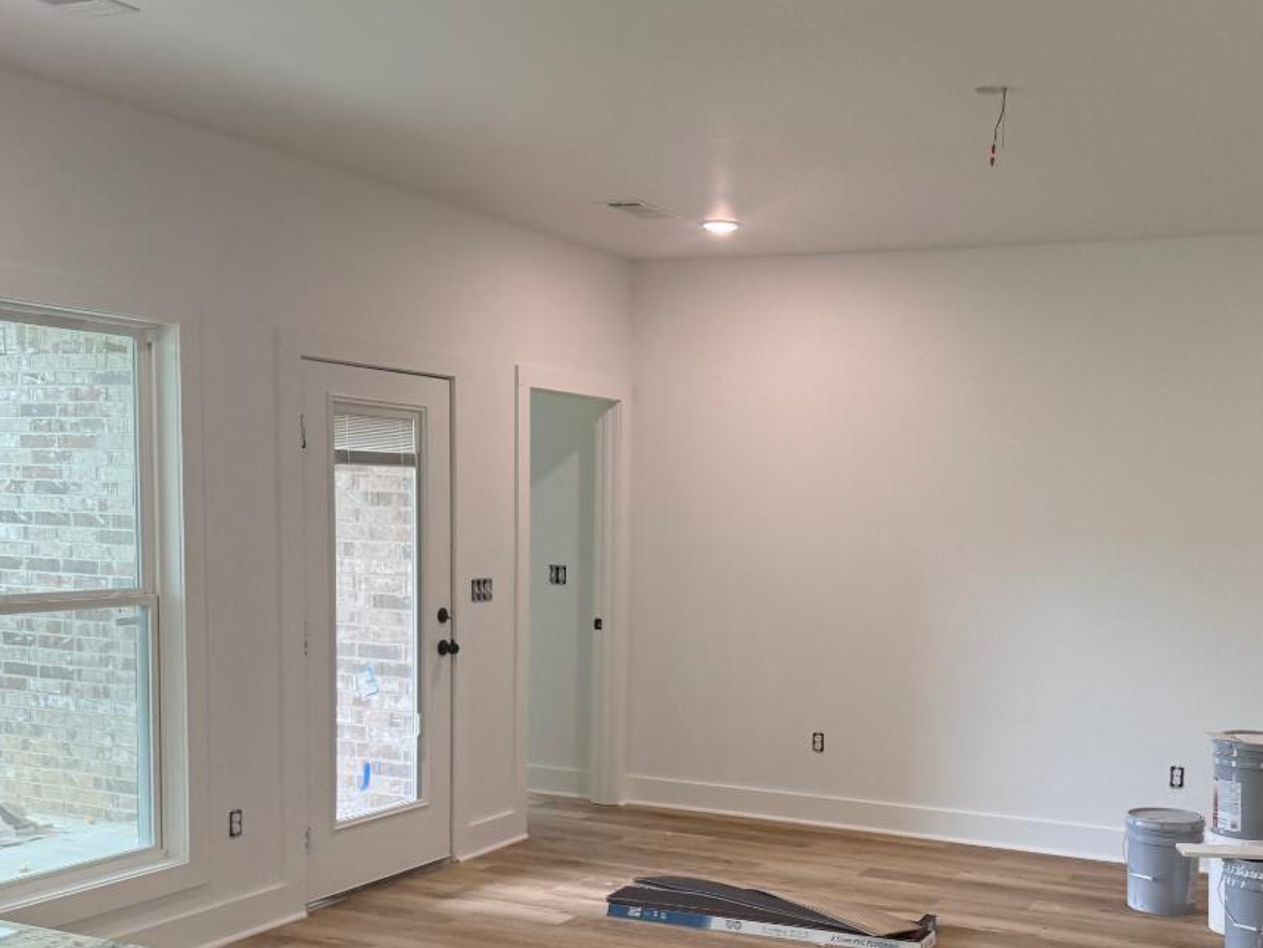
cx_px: 788
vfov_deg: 33.9
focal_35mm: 42
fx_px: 1533
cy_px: 670
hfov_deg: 44.4
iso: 125
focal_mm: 6.76
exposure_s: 1/120
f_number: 1.78
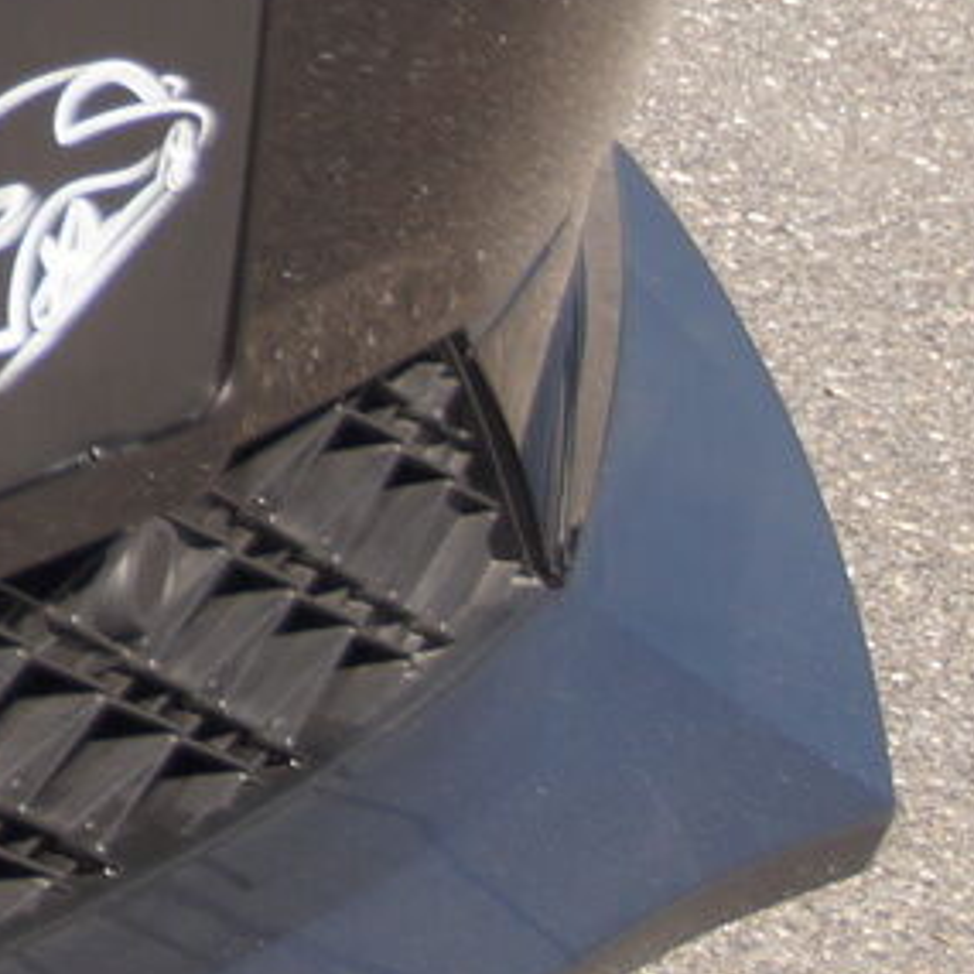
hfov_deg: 3.6
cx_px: -1623
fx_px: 15021
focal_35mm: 472
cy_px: -629
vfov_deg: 3.7
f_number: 6.3
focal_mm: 55
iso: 100
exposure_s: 1/160
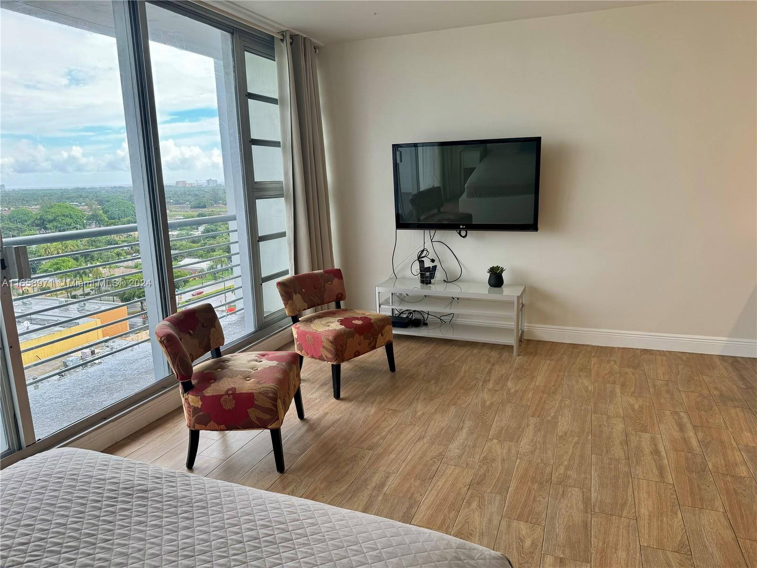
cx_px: 378
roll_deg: +1.8
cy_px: 284
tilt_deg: -12.0
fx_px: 525
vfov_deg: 56.8
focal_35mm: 24
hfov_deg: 71.6
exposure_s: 1/120
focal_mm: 6.76
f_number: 1.78
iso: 64
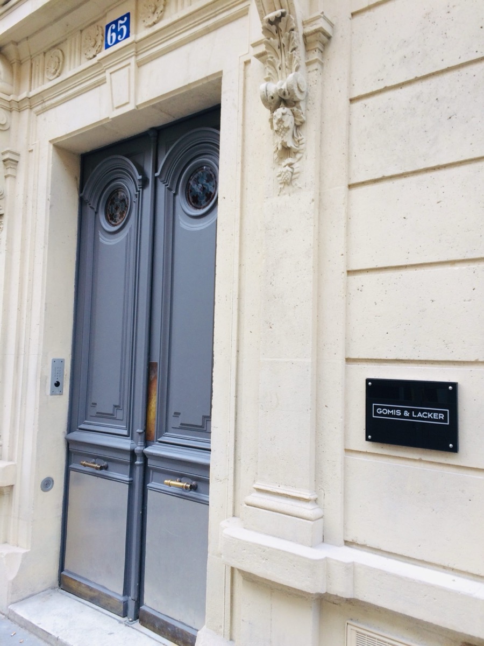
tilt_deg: +4.7
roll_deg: -1.4
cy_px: 323
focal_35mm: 29
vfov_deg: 61.7
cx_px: 242
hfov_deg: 48.2
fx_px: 541
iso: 40
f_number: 2.2
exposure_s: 1/100
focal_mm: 4.15
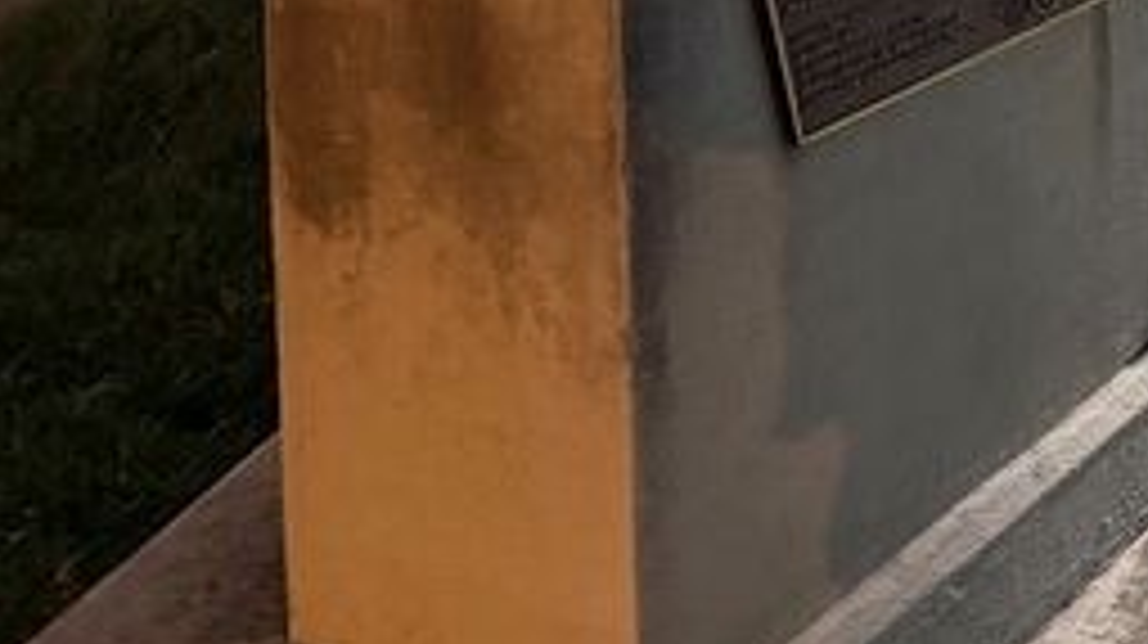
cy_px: -432
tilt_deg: -4.3
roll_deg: -1.1
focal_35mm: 82
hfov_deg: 22.5
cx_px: 1580
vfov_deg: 13.5
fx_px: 2494
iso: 640
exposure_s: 1/40
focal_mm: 6.76
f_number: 1.78
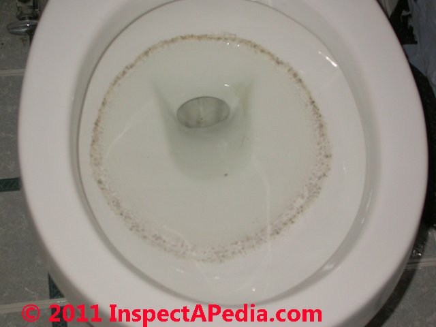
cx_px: 218
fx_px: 1159
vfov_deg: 16.1
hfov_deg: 21.3
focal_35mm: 92
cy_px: 164
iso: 100
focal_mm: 19.1
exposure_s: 1/60.3
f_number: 3.8
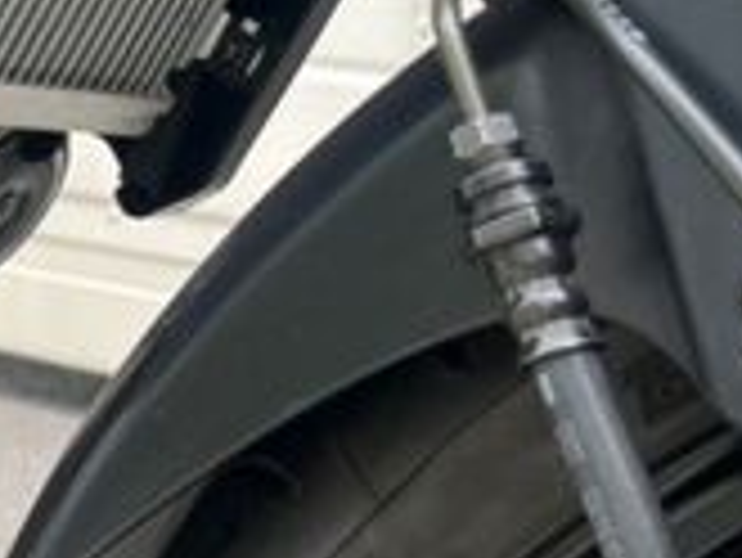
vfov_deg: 14.7
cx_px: -418
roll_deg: +0.9
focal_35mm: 101
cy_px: 234
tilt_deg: -13.2
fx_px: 2167
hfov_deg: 17.2
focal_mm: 5.1
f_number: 1.6
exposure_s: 1/122
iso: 40
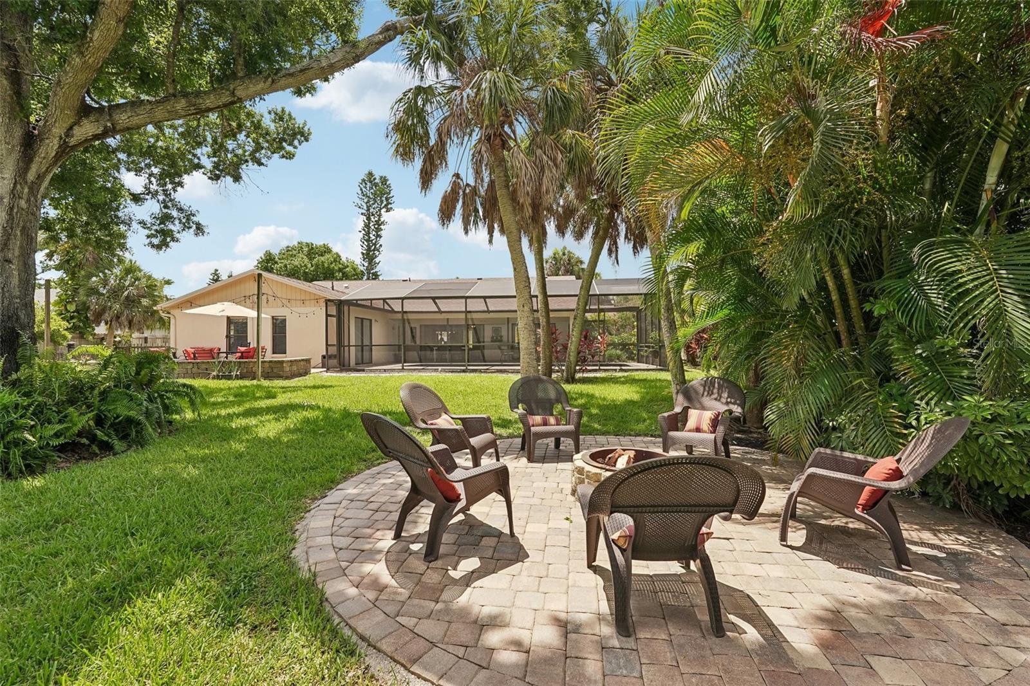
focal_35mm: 16
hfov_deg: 96.7
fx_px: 458
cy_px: 343
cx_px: 515
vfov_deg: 73.7
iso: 400
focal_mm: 16
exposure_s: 1/500
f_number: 8
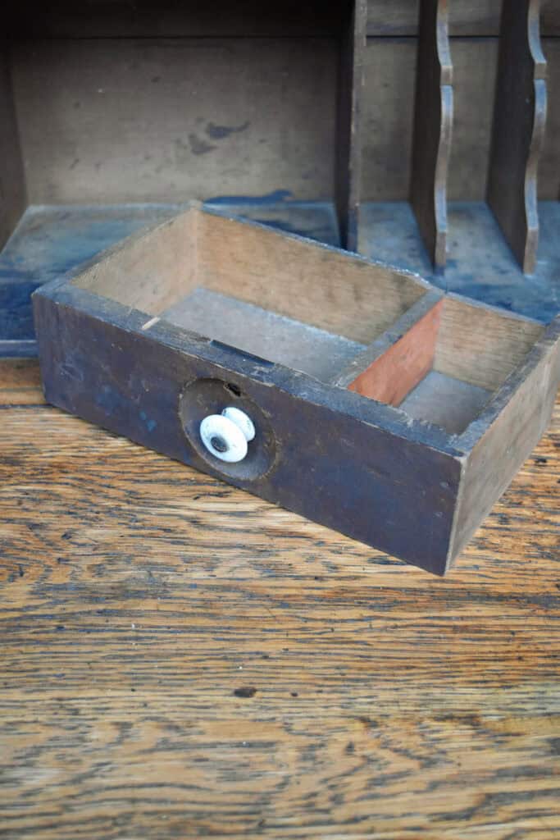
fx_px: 1050
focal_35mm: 45
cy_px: 420
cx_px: 280
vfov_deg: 43.6
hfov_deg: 29.9
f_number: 4.2
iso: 2500
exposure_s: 1/60
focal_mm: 30
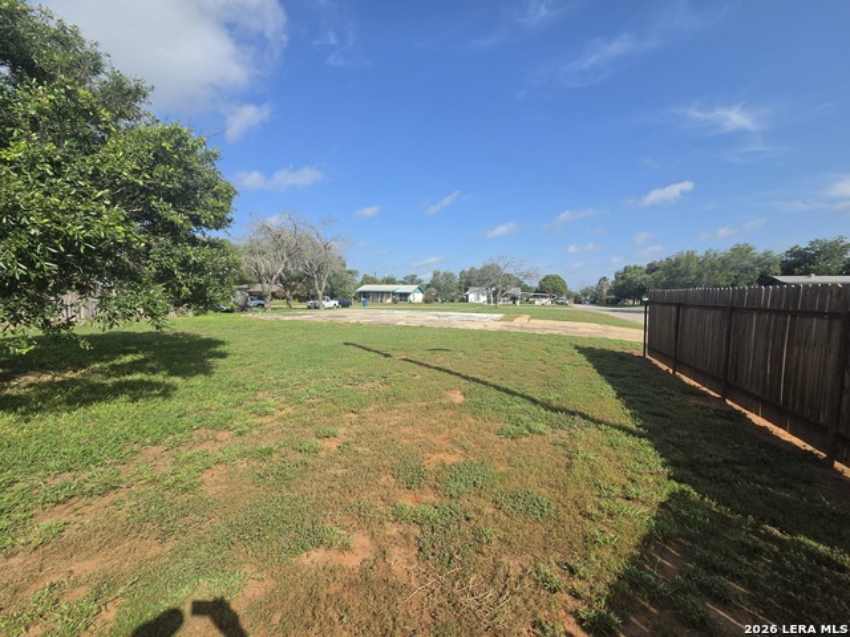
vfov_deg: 89.9
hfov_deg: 106.2
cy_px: 318
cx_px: 425
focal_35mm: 13
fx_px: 319
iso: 100
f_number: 2.2
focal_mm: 2.2
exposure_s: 1/2828
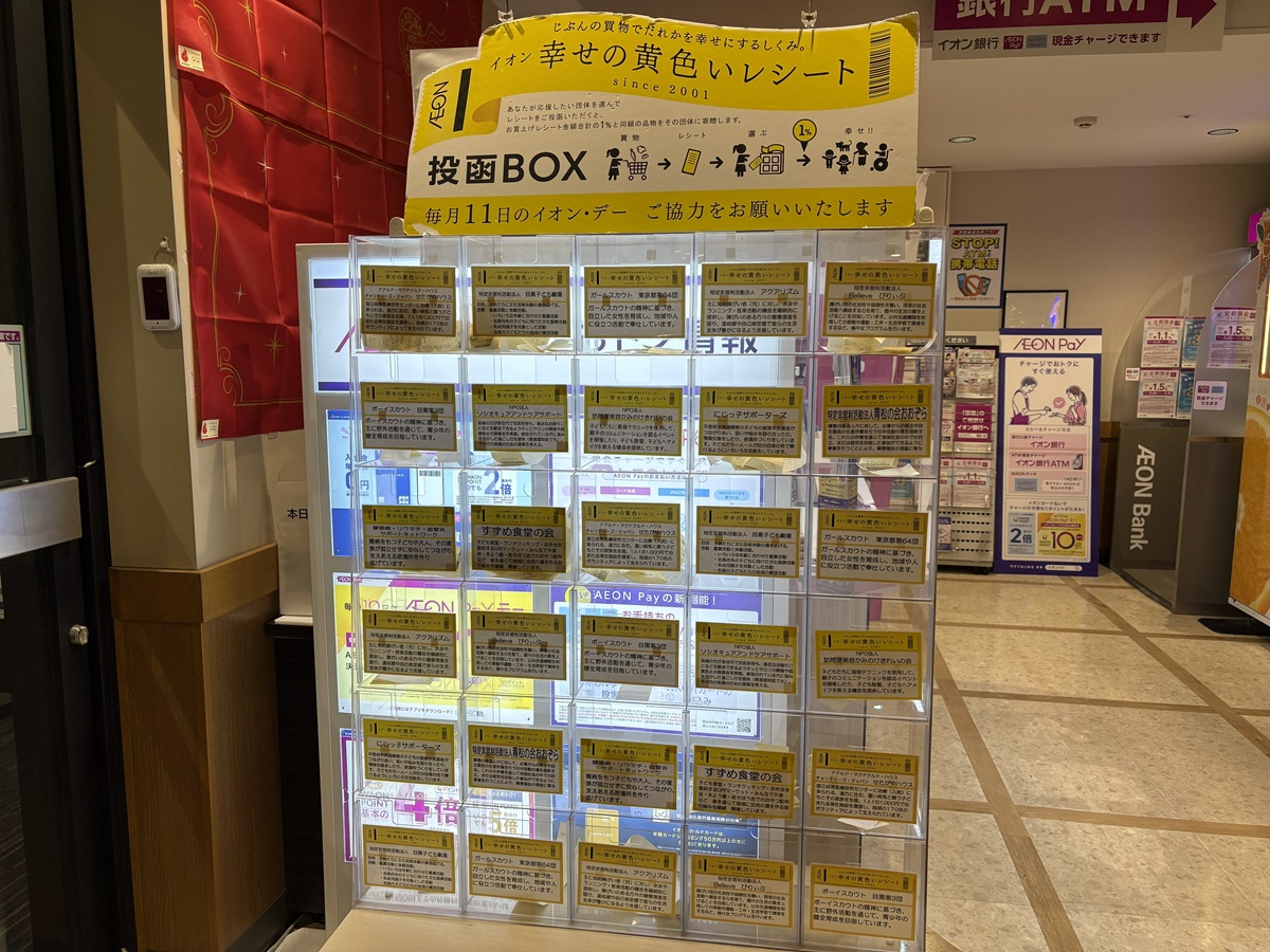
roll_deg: +0.4
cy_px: 476
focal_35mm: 26
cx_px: 635
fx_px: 954
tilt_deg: -7.7
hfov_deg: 67.3
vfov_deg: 53.1
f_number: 1.6
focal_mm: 5.96
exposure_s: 1/257
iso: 64
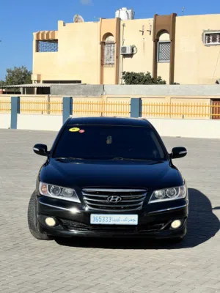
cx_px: 110
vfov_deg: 25.3
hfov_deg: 19.1
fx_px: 652
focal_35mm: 77
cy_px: 146
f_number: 2.8
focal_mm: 9
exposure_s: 1/1647
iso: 32
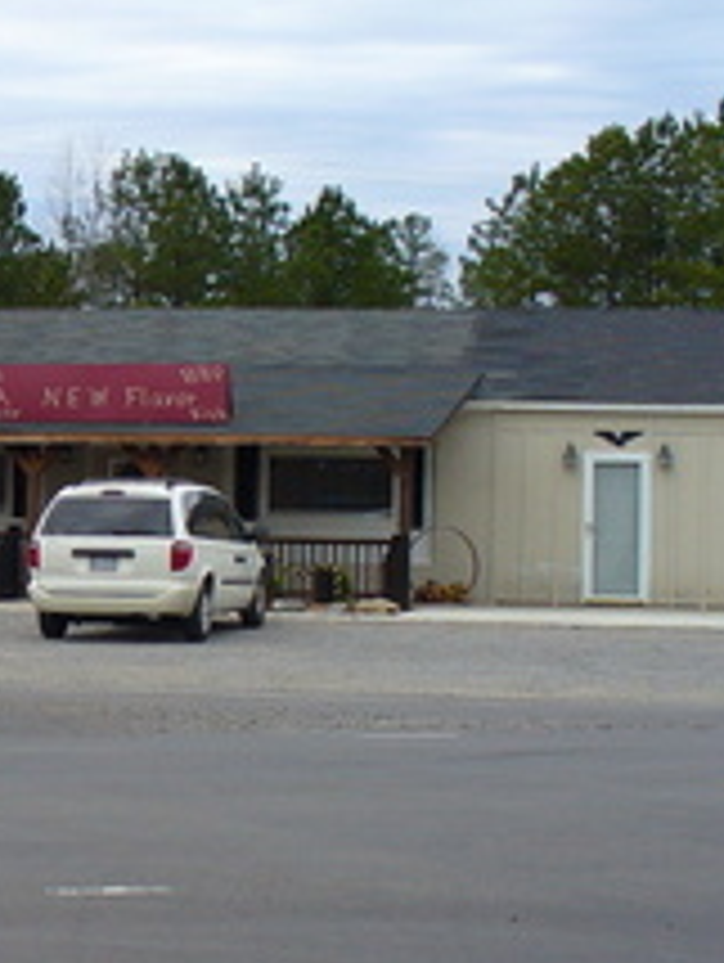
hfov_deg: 12.8
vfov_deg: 17.5
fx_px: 3117
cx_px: -202
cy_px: 529
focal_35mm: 112
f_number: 6
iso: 80
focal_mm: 7.9
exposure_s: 1/200
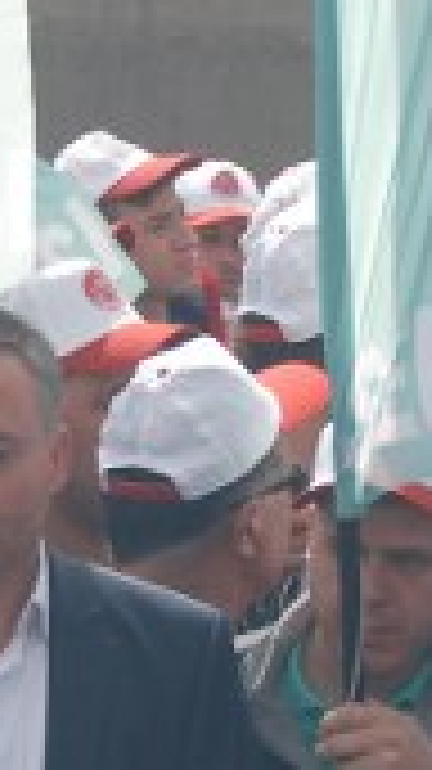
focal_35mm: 413
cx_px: 518
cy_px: 486
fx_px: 8423
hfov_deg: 2.9
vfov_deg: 5.2
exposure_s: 1/500
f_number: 5.6
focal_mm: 56
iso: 125
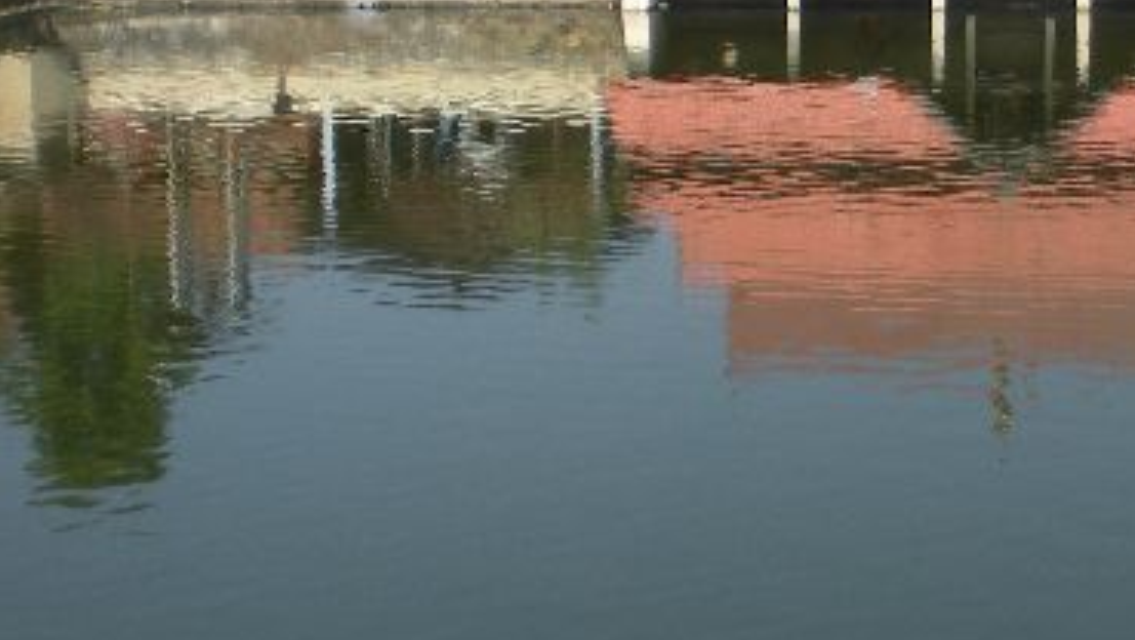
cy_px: 52
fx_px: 2559
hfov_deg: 24.4
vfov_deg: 14.1
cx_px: 978
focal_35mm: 85
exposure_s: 1/577
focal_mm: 6.3
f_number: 3.5
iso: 64
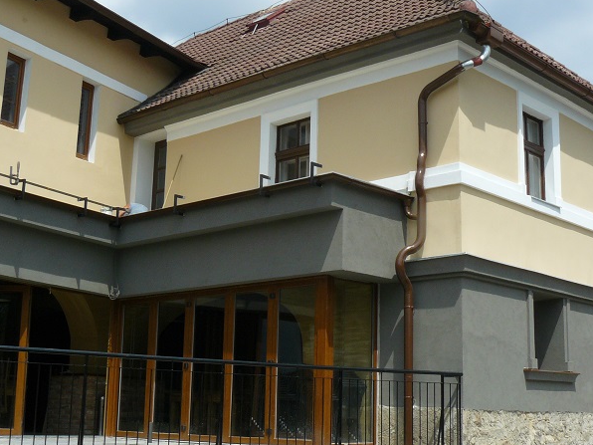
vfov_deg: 28.0
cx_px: 331
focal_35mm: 52
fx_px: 891
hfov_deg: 36.8
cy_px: 207
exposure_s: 1/400
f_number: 6.3
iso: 100
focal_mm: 6
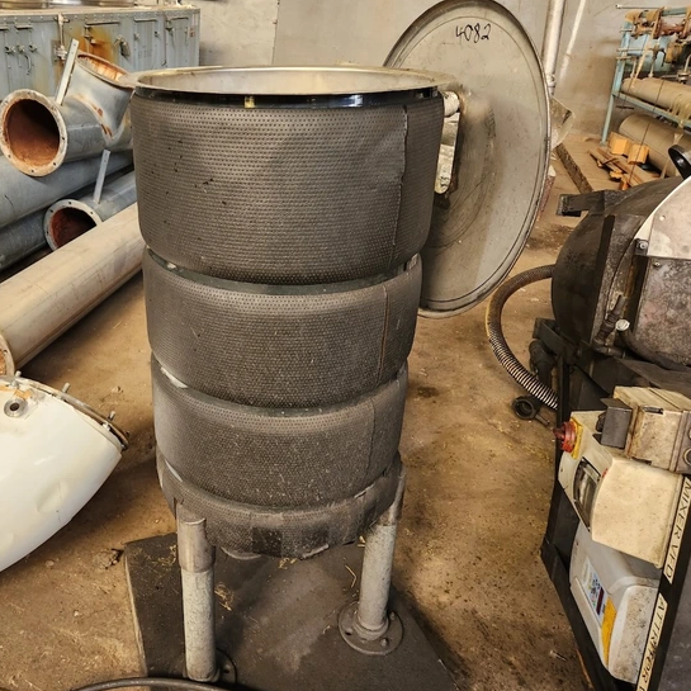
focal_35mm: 28
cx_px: 245
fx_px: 632
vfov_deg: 57.3
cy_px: 348
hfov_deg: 56.4
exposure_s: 1/120
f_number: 1.8
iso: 400
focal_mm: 5.4
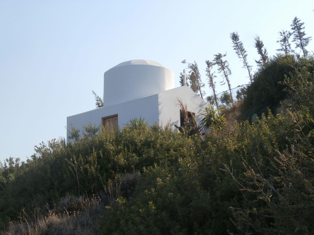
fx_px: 617
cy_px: 118
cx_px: 157
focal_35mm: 68
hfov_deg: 28.6
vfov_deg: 21.6
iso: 100
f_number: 4.7
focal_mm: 12.1
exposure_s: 1/400
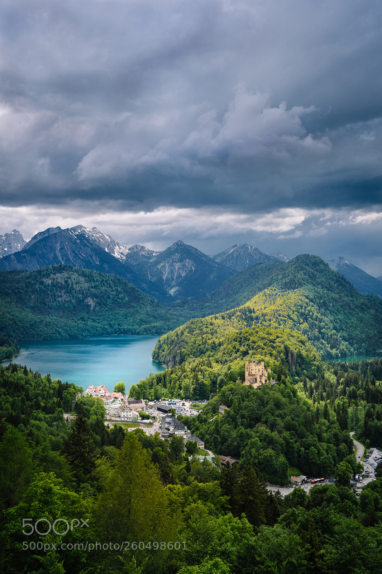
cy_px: 287
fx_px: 637
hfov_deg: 33.4
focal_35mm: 40
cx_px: 191
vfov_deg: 48.5
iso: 100
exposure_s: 1/100
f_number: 8
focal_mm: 40
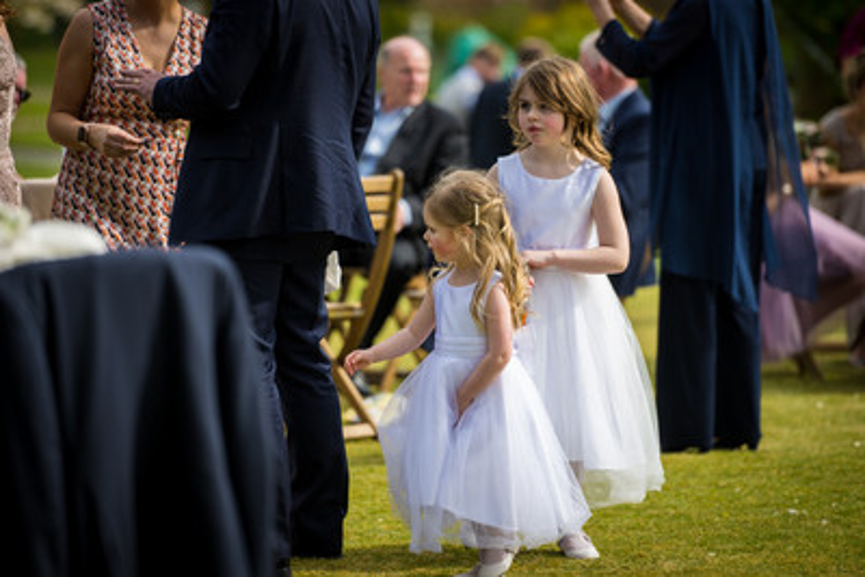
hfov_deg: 10.5
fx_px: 4687
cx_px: 432
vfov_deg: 7.0
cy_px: 288
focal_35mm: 195
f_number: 2.8
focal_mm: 195
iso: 80
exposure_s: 1/640
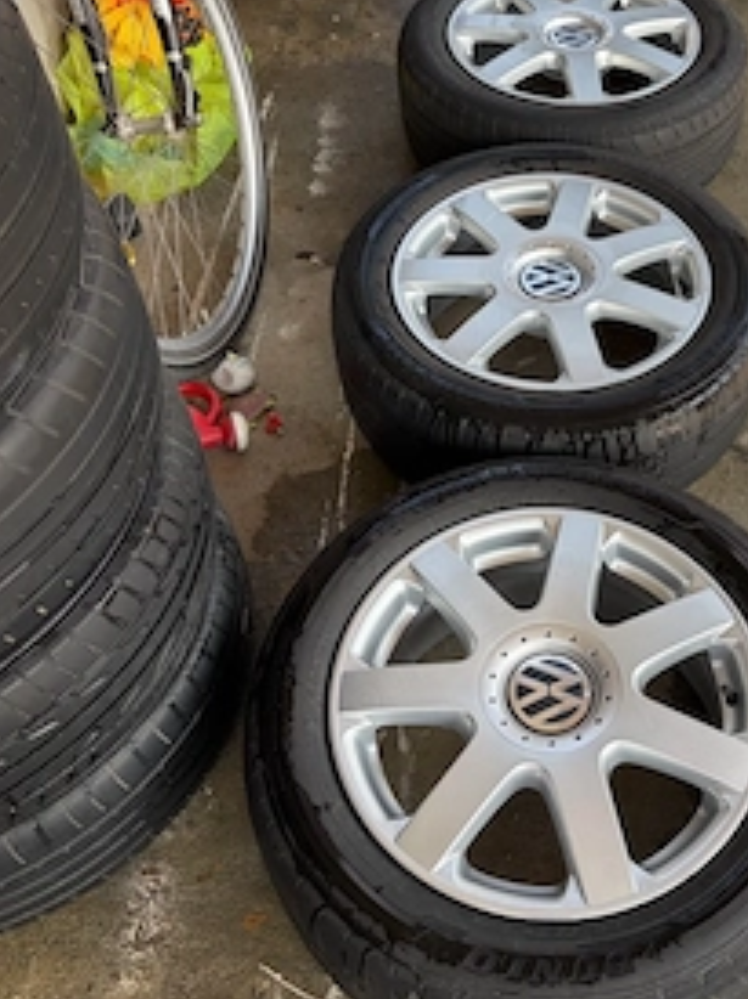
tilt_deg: -48.8
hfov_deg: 37.0
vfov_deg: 48.7
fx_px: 1097
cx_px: 536
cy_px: 390
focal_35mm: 38
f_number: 1.6
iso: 50
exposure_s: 1/523
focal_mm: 5.96
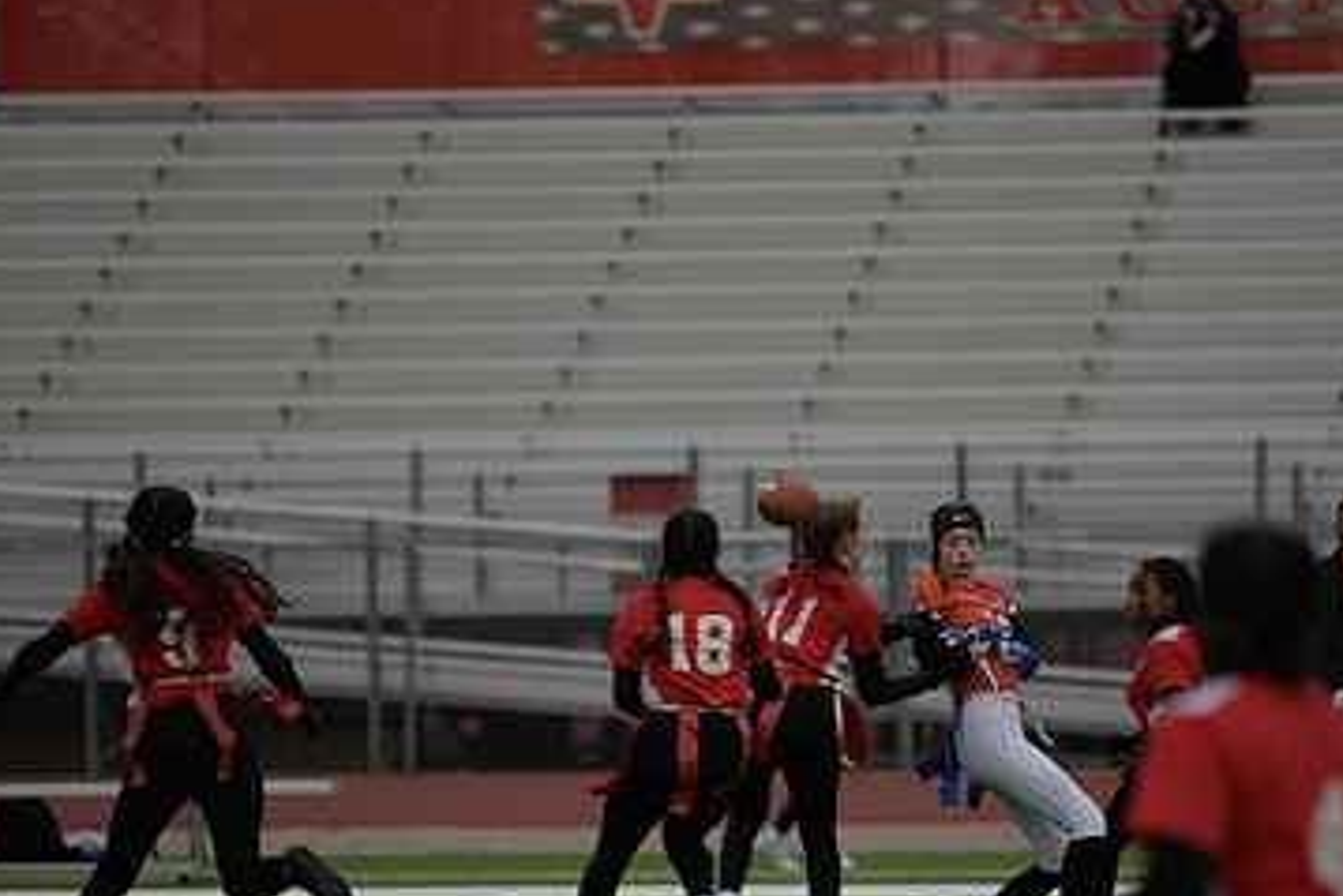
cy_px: 617
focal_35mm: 324
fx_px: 12091
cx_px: 765
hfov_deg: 6.4
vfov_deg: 4.2
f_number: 2.8
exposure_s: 1/200
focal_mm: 200
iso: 64
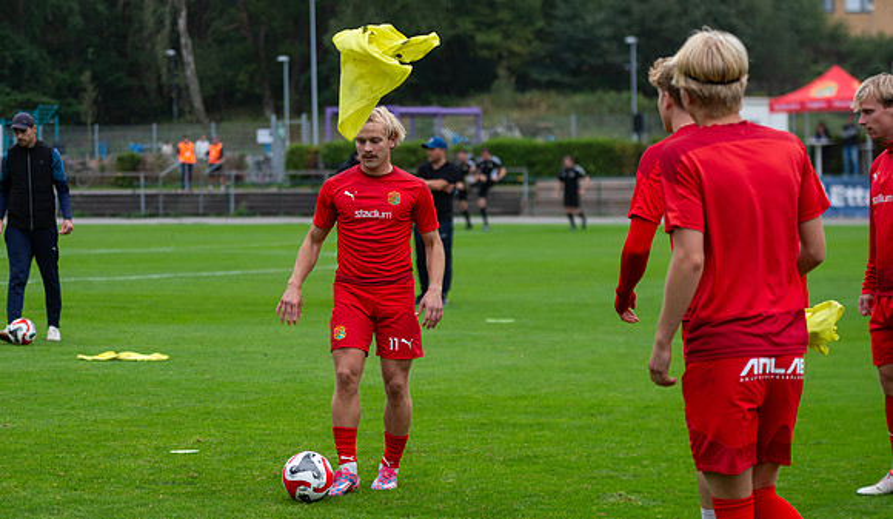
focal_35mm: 123
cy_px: 271
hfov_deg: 17.3
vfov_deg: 10.1
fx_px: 2935
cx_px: 364
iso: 360
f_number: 3.2
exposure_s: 1/1600
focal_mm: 100
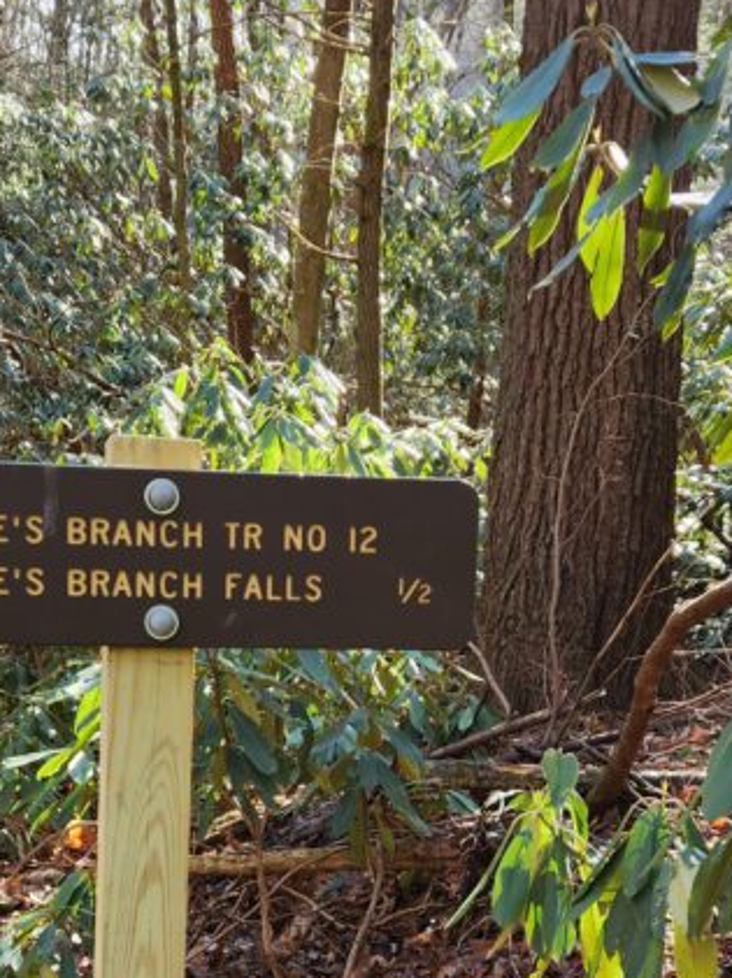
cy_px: 857
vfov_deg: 32.8
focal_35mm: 56
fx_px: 1581
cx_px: 244
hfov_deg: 25.9
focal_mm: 5.4
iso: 40
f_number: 1.8
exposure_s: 1/180
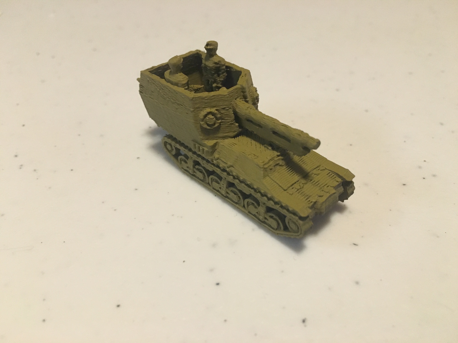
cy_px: 172
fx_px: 384
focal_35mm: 29
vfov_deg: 48.2
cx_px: 229
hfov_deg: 61.7
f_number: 2.2
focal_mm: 4.15
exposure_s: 1/30
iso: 200
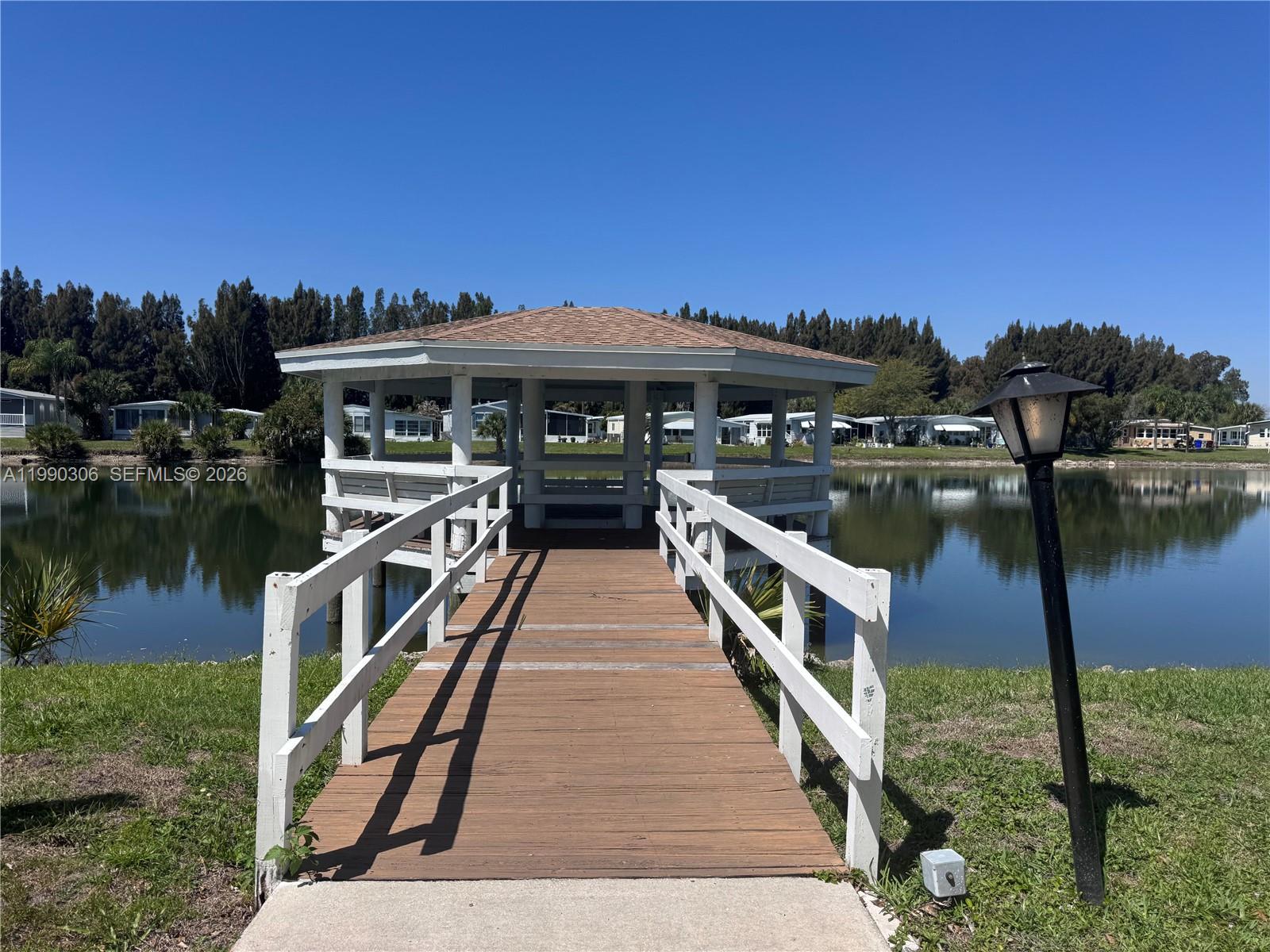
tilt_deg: -3.5
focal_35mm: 24
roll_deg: +1.9
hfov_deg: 71.6
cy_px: 476
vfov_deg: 56.8
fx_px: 881
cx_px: 635
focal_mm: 6.76
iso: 80
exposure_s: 1/6410
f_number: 1.78
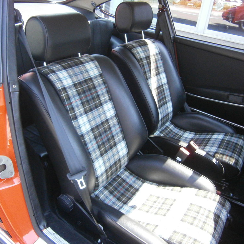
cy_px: 121
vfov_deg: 52.5
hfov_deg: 52.5
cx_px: 125
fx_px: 247
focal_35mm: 31
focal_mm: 4.7
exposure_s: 1/250
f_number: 2.8
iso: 400
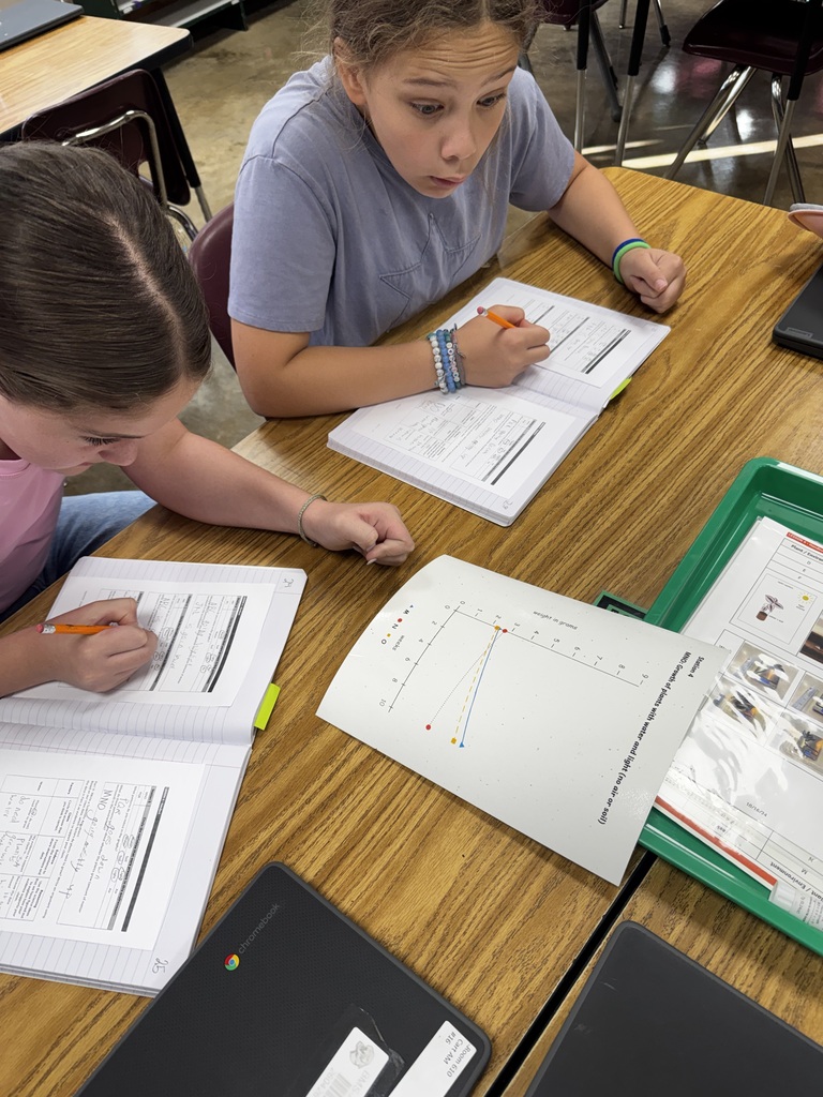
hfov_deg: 56.8
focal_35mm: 24
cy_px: 548
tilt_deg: -49.9
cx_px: 412
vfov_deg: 71.6
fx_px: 761
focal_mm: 6.76
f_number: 1.78
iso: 100
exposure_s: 1/120
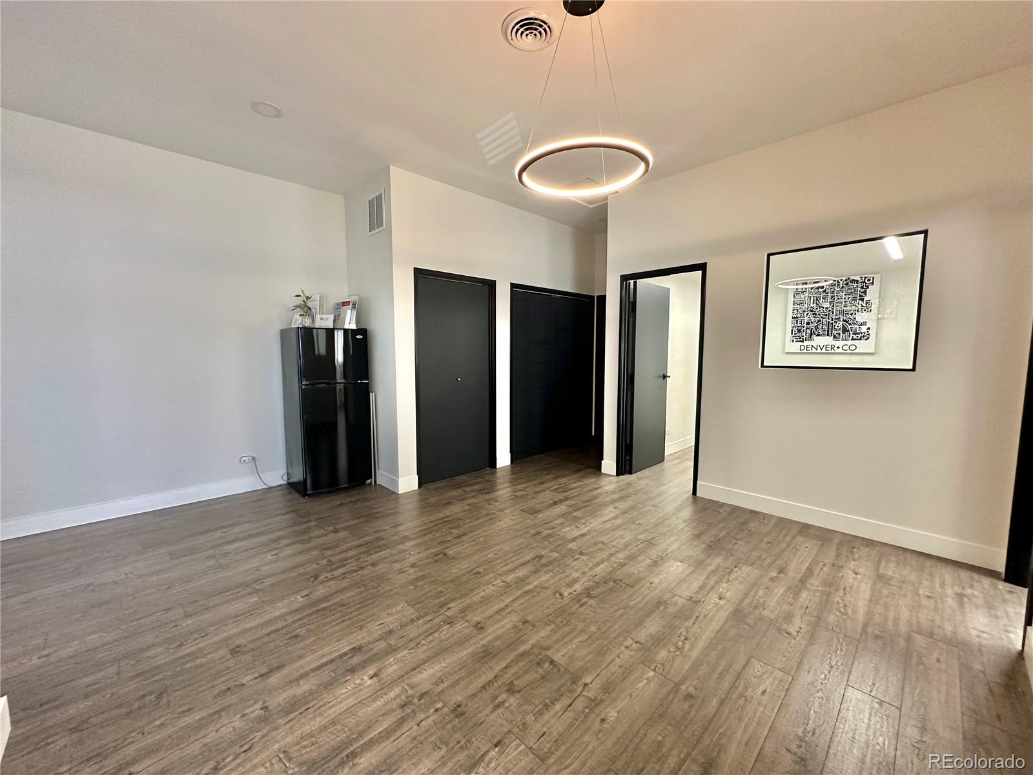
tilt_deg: -4.9
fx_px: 418
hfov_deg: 102.1
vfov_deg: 85.7
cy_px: 388
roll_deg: -0.6
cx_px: 516
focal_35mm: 14
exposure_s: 1/60
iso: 320
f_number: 2.2
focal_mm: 2.22
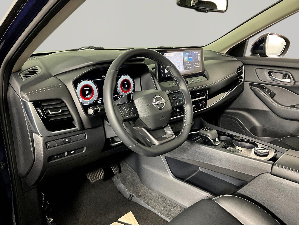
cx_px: 150
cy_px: 112
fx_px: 250
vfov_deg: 48.2
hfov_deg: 61.7
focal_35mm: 29
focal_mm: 3
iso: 160
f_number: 1.8
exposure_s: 1/60
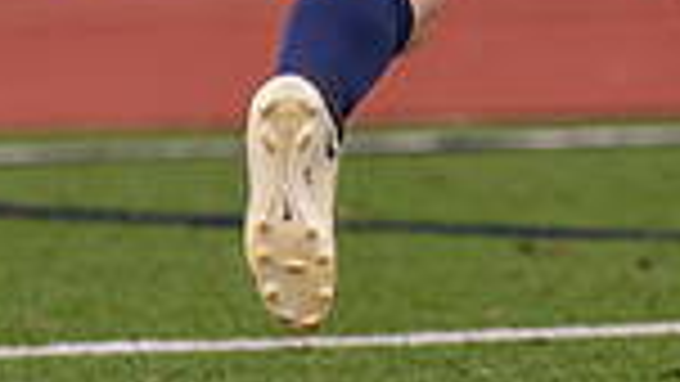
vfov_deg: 1.1
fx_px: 20667
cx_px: 513
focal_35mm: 1146
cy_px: -203
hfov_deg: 1.9
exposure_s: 1/1600
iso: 800
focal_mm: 216
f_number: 4
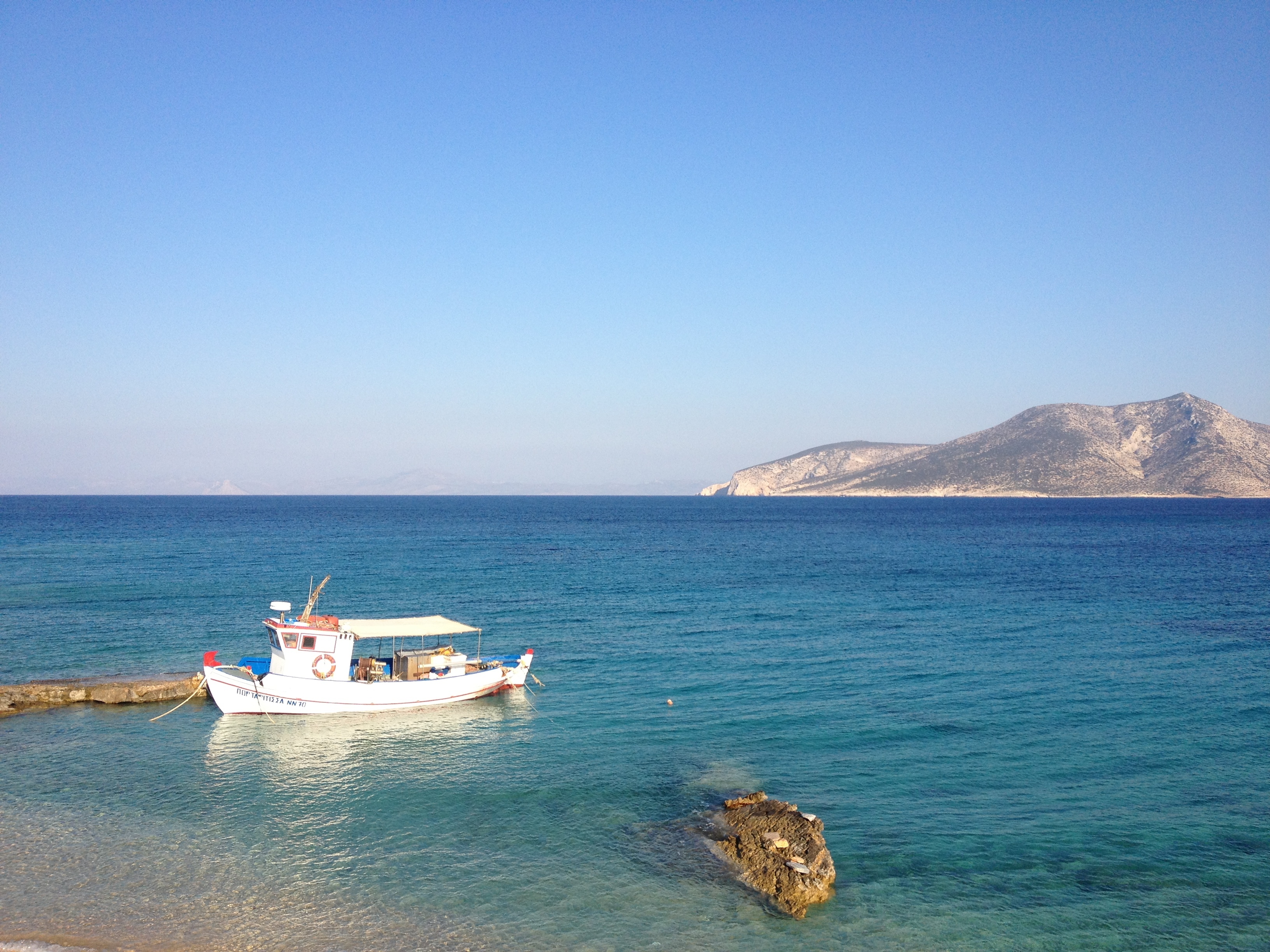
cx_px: 635
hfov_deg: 52.6
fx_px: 1284
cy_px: 476
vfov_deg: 40.7
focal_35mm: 35
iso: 50
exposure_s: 1/1577
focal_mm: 4.28
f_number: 2.4
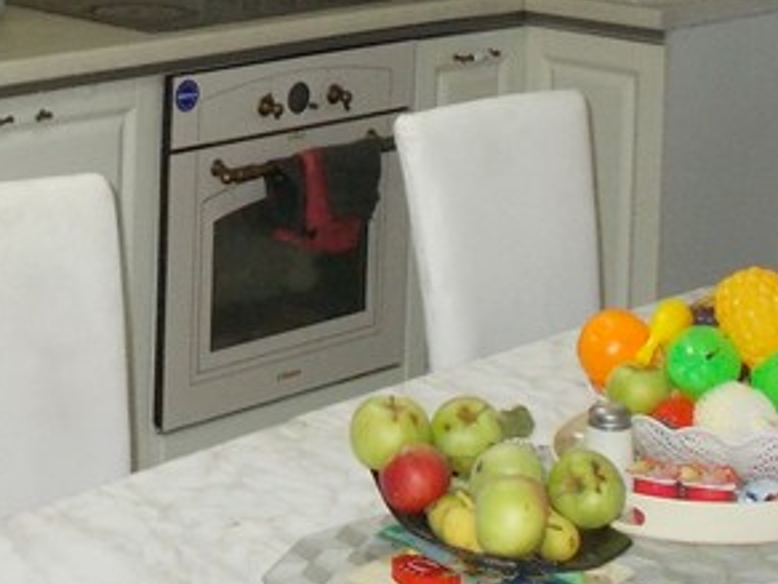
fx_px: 2405
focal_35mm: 107
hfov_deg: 18.2
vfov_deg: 13.5
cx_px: 179
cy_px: -96
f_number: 3.2
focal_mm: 4.6
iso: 220
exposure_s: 1/25
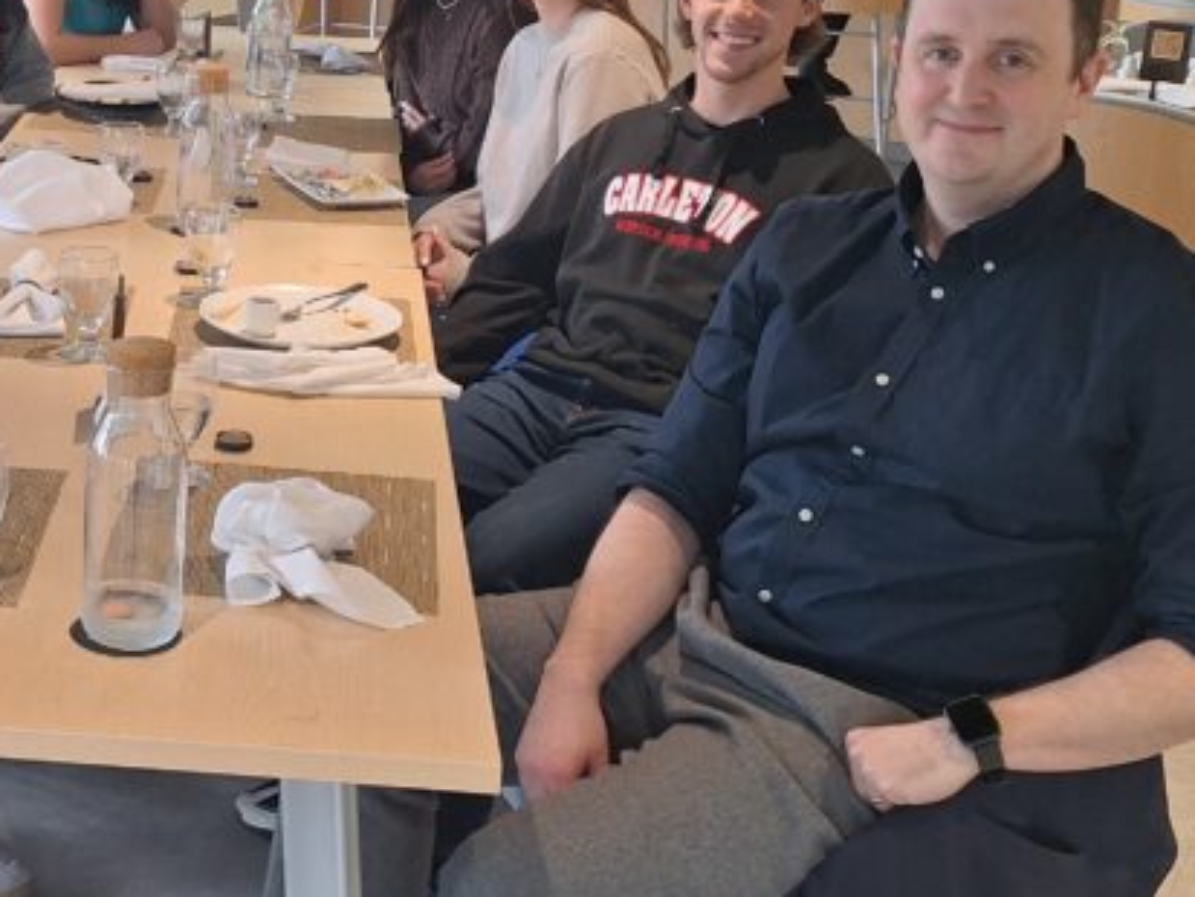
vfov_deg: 25.5
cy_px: 281
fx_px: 1968
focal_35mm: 57
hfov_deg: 32.6
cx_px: 200
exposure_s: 1/60
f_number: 1.8
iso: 50
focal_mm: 5.54
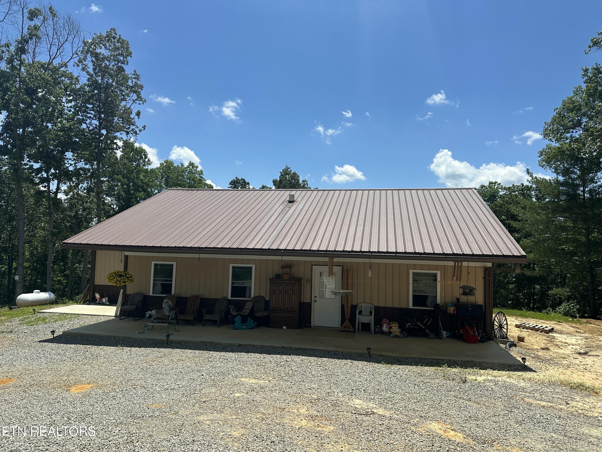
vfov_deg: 56.8
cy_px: 226
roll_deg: -2.0
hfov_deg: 71.6
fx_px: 417
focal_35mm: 24
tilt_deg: +4.5
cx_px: 301
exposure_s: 1/6623
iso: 80
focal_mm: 6.86
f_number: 1.78
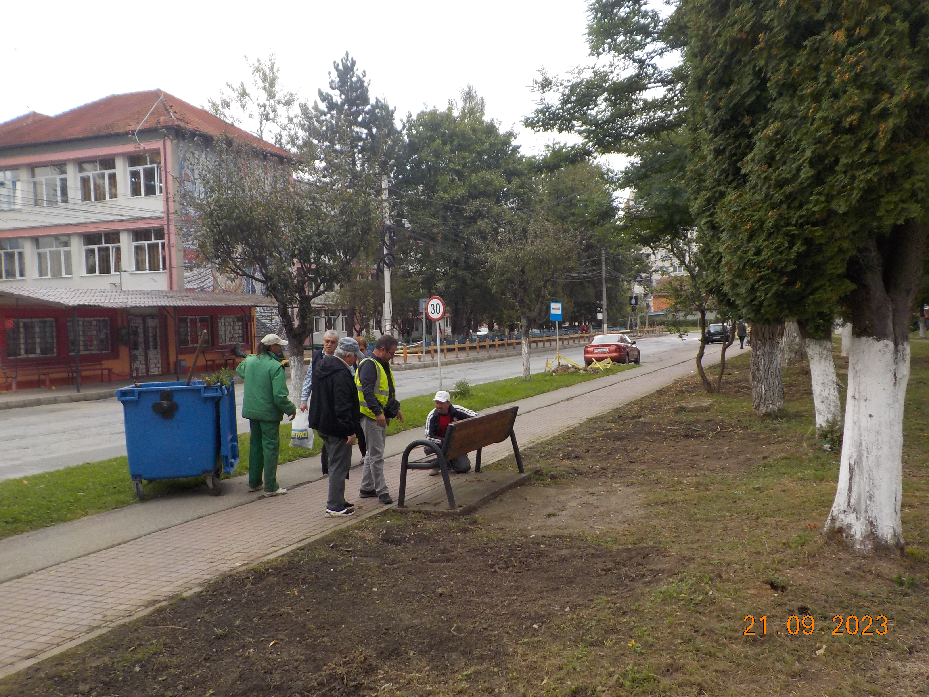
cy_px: 348
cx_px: 464
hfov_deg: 60.0
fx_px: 805
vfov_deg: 46.8
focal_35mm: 30
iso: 125
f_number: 3.3
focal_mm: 4.1
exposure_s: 1/200
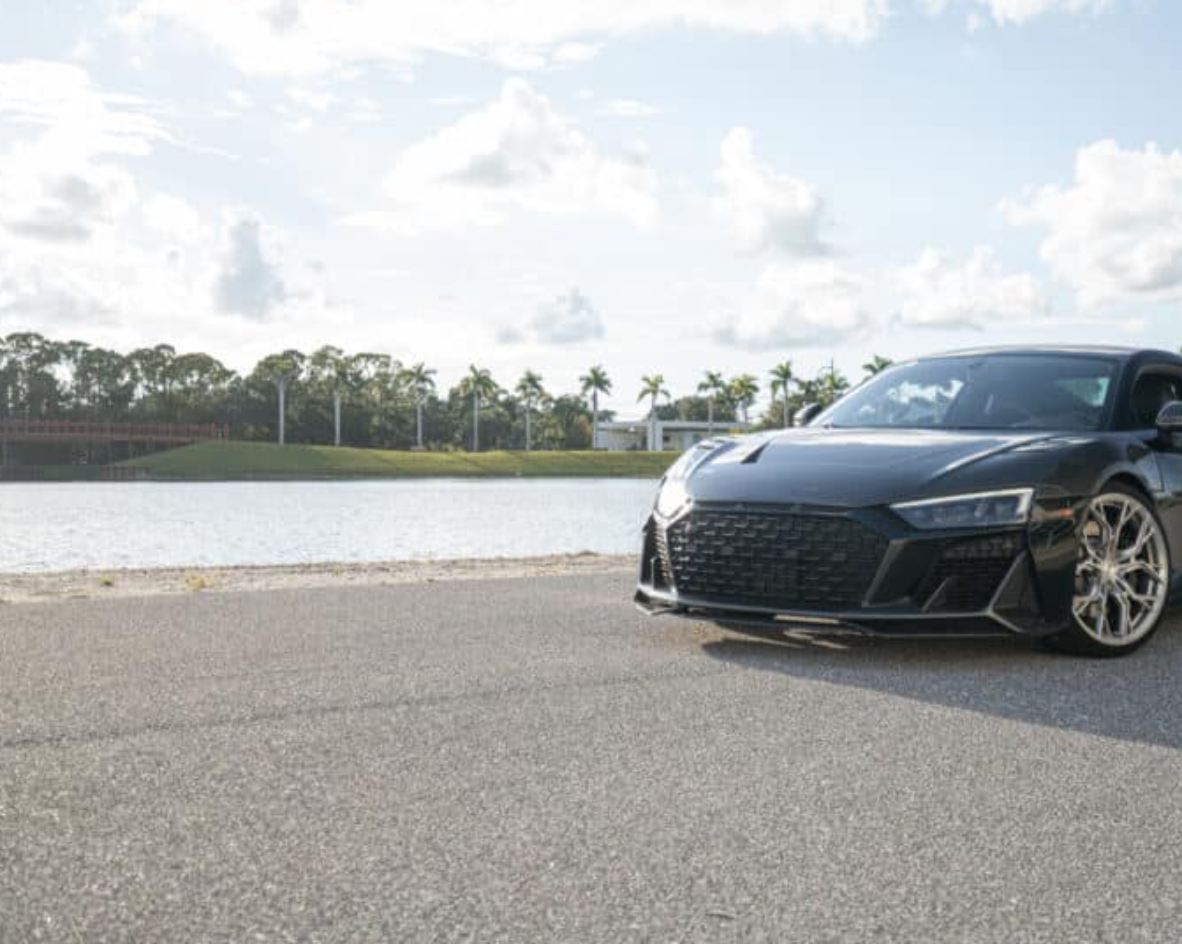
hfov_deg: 38.6
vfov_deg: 31.4
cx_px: 738
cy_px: 420
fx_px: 1678
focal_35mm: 48
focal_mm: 35
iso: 500
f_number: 4
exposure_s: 1/400
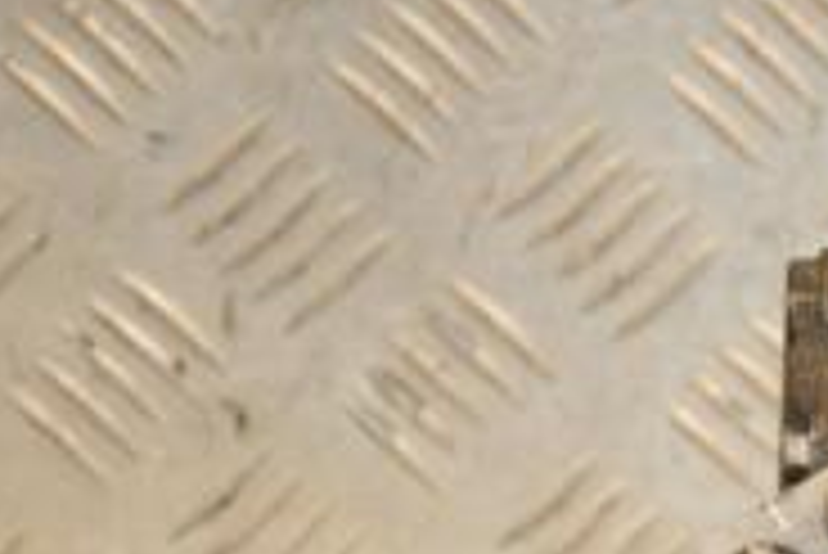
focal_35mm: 303
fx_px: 6974
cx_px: 1084
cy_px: 486
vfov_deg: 4.5
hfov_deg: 6.7
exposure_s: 1/160
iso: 800
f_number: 5.3
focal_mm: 62
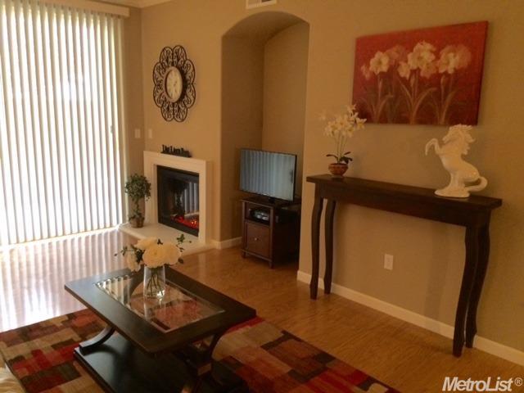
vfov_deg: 48.2
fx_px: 439
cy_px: 196
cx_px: 262
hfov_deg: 61.7
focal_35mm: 29
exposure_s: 1/15
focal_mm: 4.15
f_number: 2.2
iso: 250
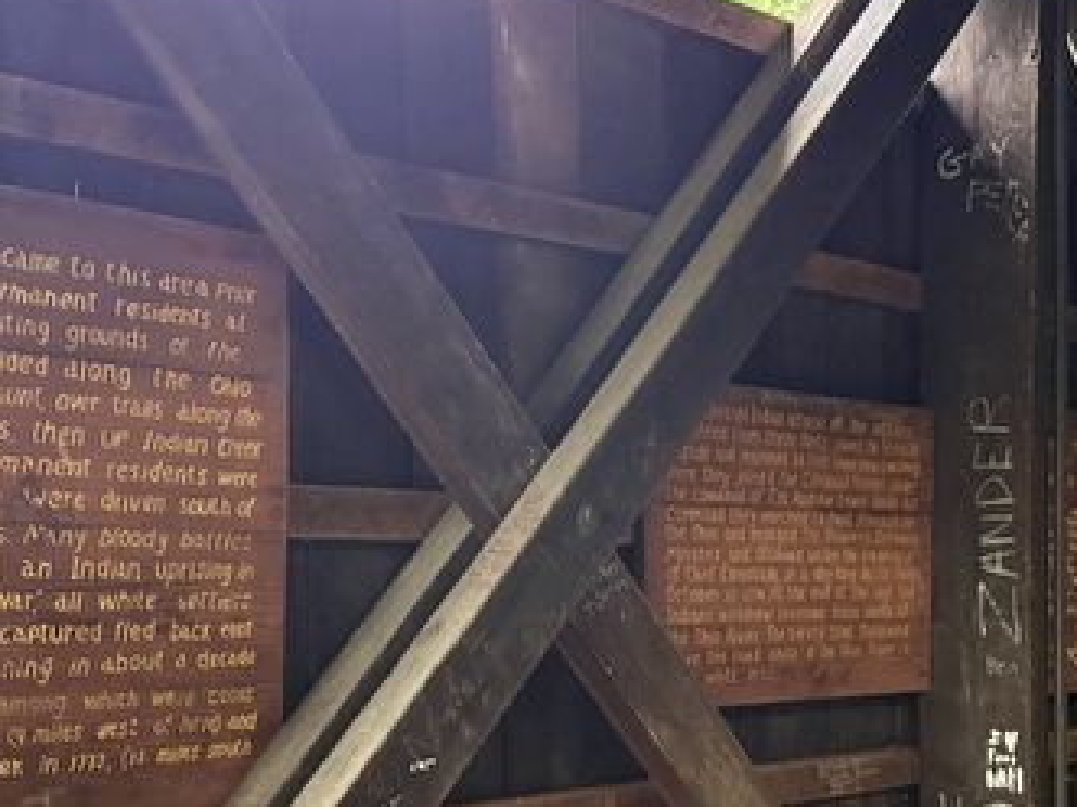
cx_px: 569
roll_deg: -0.1
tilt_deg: -0.2
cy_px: 667
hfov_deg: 33.2
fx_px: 1804
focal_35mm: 58
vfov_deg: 24.7
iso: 1000
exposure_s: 1/39
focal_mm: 6.76
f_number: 1.78
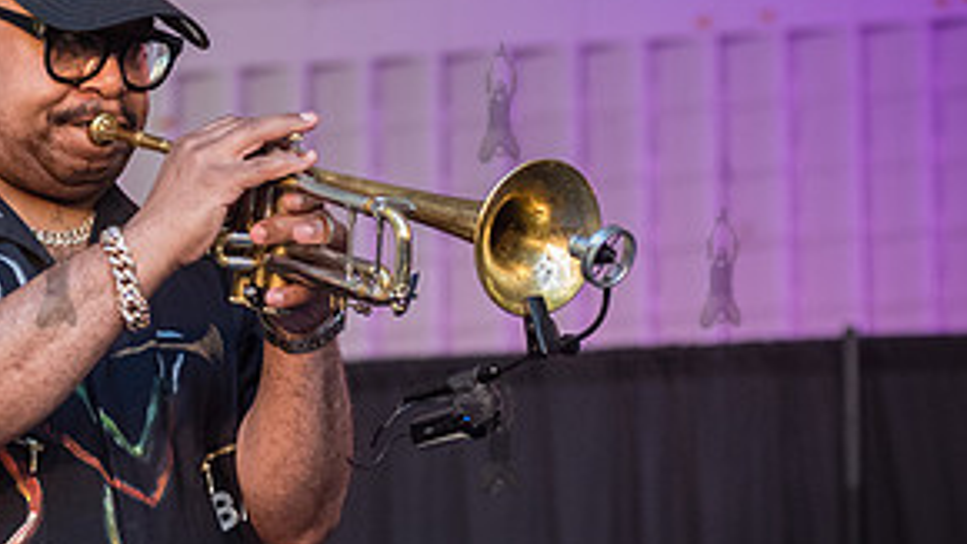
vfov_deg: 6.6
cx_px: 80
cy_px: 267
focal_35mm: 184
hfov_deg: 11.6
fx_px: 4717
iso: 3200
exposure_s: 1/640
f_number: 4
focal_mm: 80
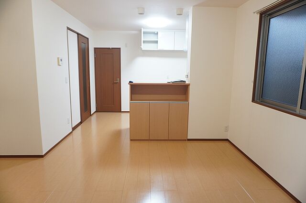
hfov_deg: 73.8
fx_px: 204
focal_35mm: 24
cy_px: 102
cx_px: 153
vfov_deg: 53.0
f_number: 3.5
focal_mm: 16
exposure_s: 1/30
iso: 400
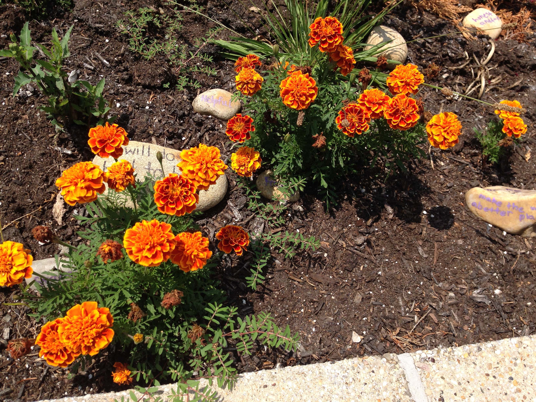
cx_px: 268
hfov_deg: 55.4
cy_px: 201
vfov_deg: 42.9
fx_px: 511
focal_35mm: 33
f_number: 2.4
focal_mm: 4.12
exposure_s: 1/1466
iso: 50
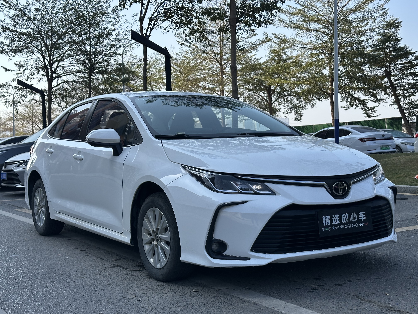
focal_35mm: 48
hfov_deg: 39.7
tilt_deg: -1.3
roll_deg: +1.3
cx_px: 209
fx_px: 580
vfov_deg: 30.3
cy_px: 157
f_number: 1.78
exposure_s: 1/2252
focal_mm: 6.86
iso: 64
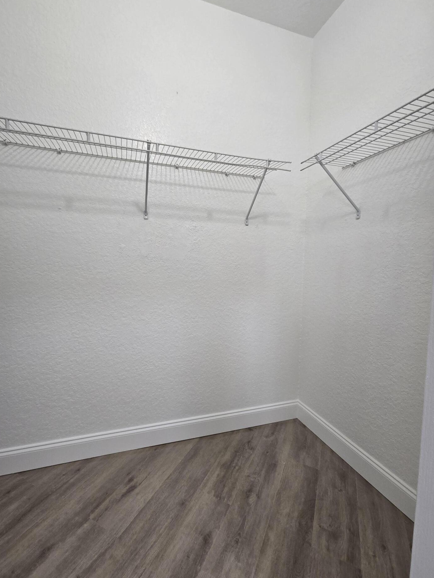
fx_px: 234
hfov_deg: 85.6
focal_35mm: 14
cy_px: 282
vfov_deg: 102.0
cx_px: 205
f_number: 2.2
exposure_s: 1/60
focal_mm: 2.2
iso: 125
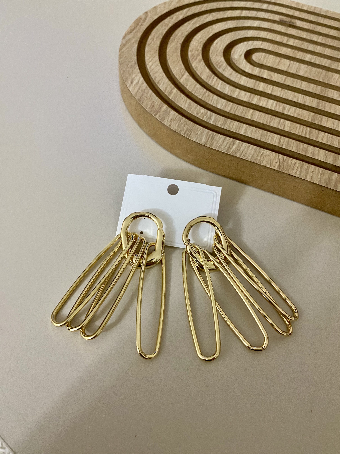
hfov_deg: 54.9
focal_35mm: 25
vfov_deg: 69.4
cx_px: 170
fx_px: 327
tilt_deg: -55.4
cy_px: 227
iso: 400
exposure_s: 1/33
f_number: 1.8
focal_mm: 4.25
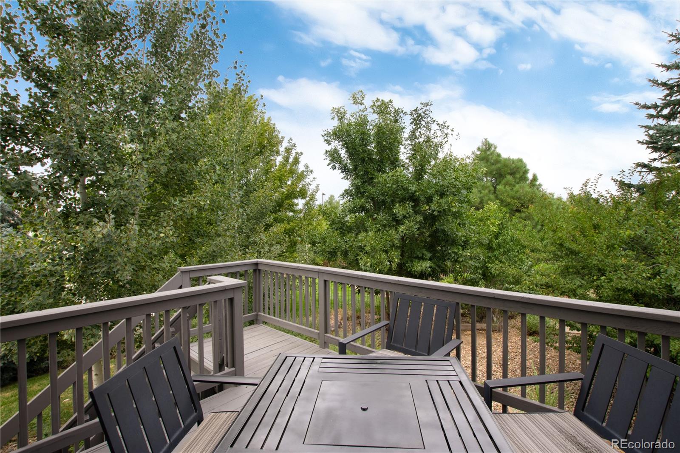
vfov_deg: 77.3
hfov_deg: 100.4
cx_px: 340
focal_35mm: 15
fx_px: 283
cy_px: 226
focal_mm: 10
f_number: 10
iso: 200
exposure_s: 1/50
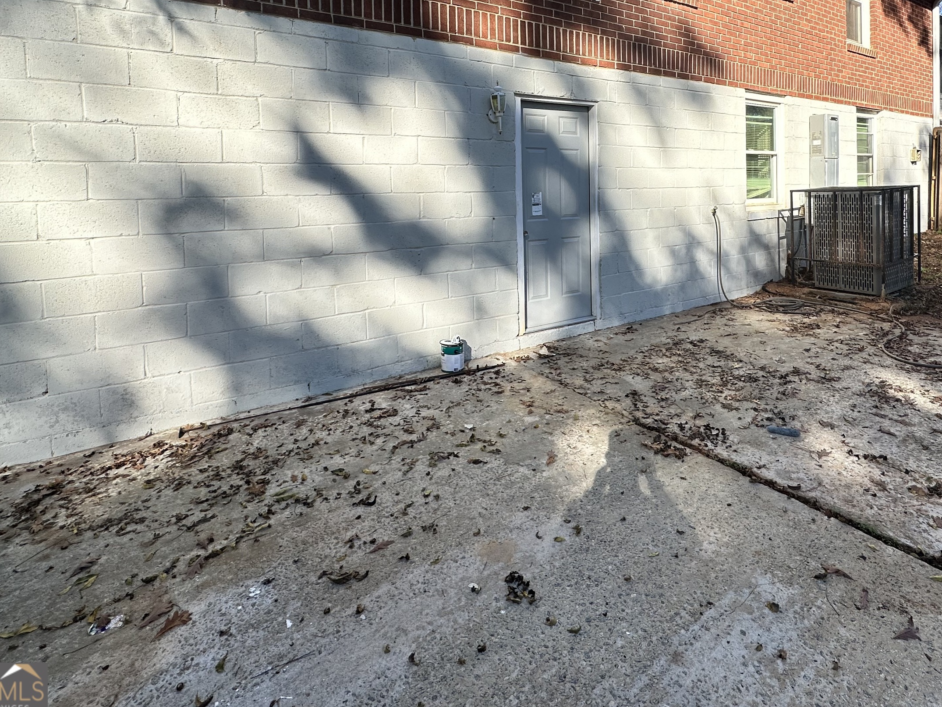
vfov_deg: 63.4
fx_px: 544
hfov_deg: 80.7
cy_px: 208
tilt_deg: -1.5
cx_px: 570
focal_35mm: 20
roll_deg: +1.0
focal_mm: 2.22
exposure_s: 1/673
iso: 40
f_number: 2.2
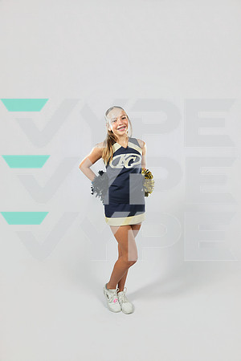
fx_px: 241
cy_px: 180
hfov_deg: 53.1
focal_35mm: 24
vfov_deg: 73.7
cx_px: 120
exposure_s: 1/80
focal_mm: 24
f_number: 8
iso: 200
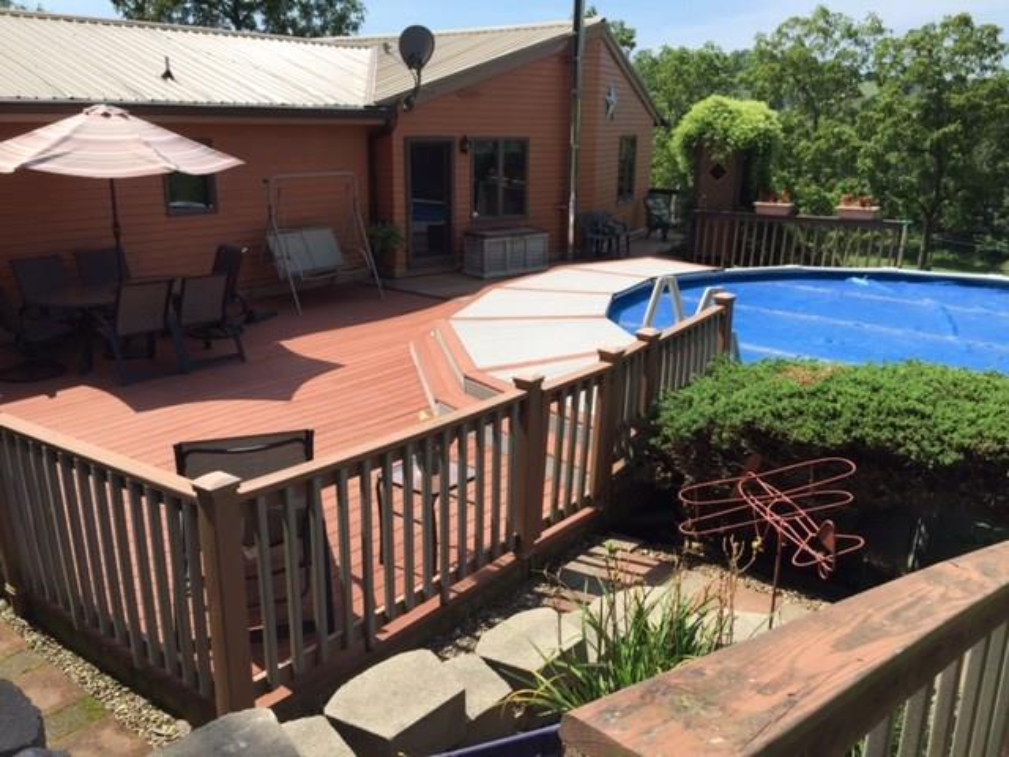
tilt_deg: -17.3
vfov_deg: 48.2
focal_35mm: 29
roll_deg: -1.3
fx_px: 845
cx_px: 504
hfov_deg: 61.7
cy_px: 378
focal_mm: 4.15
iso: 32
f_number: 2.2
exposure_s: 1/1464
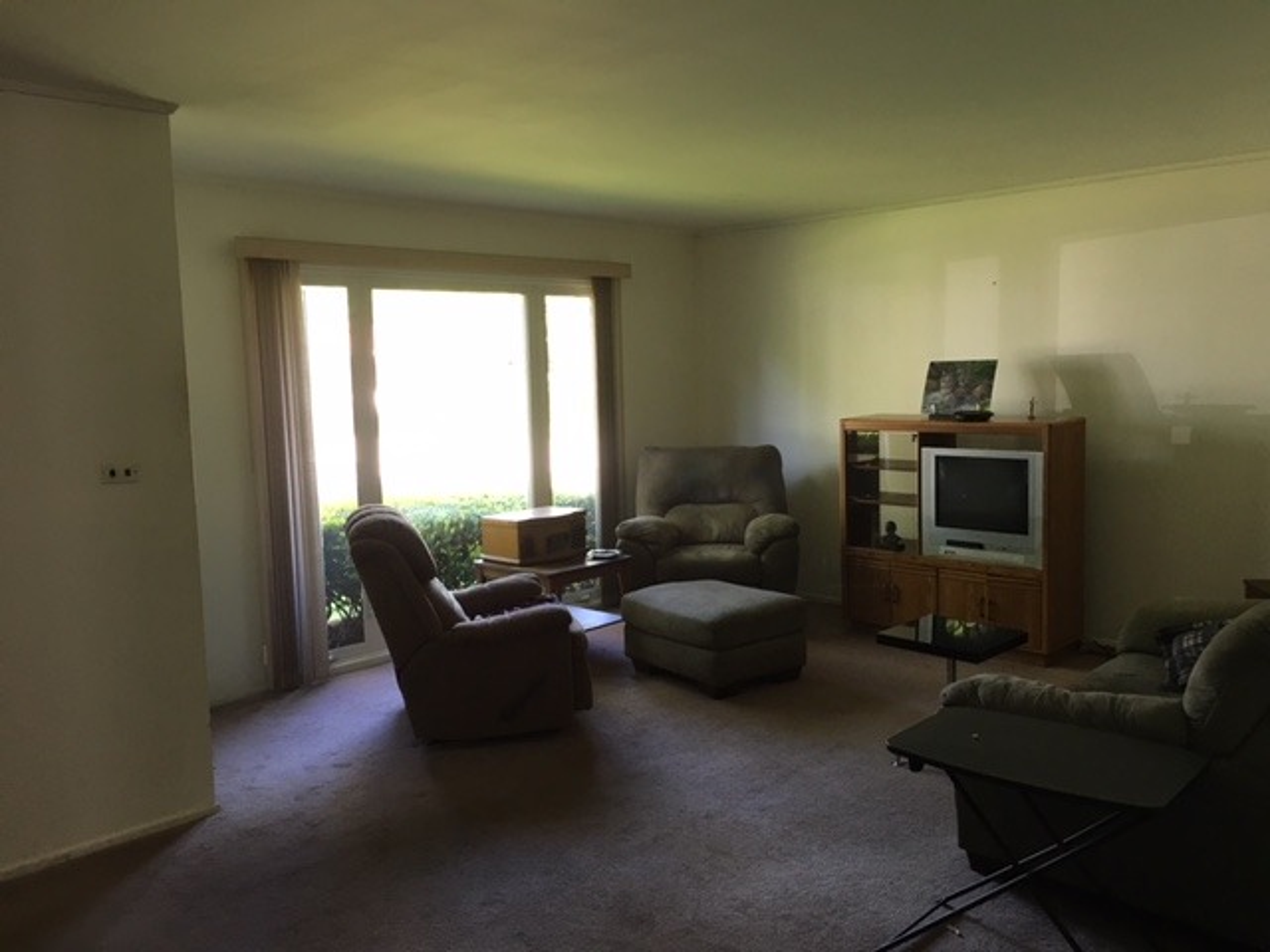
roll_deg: +1.0
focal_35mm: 29
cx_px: 635
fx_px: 1064
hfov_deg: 61.7
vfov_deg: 48.2
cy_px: 476
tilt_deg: -6.8
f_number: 2.2
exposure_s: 1/30
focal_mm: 4.15
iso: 80
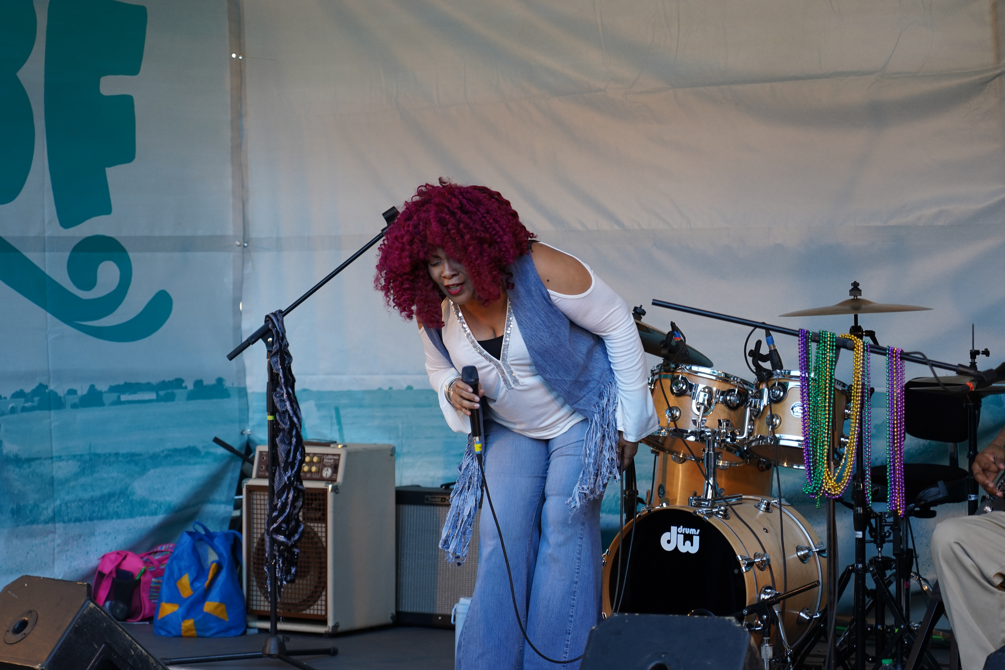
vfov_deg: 13.0
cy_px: 335
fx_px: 2931
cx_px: 502
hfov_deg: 19.5
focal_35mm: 105
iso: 500
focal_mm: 105
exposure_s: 1/160
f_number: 4
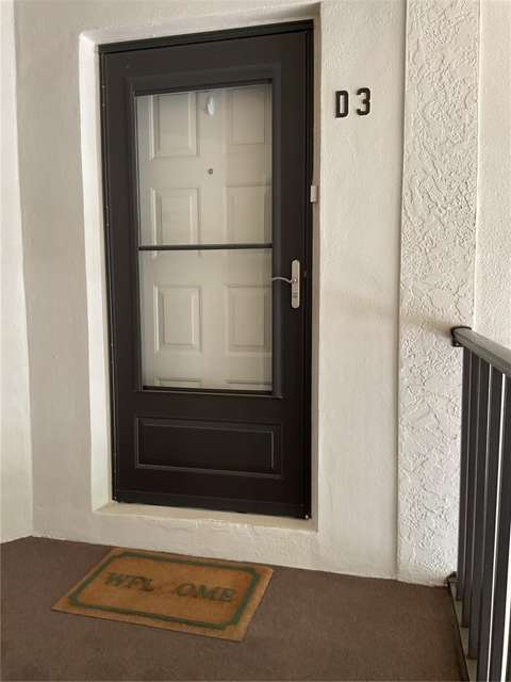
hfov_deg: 48.2
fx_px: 571
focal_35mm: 29
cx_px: 256
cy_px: 341
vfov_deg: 61.7
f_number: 1.8
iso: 100
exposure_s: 1/60
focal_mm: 3
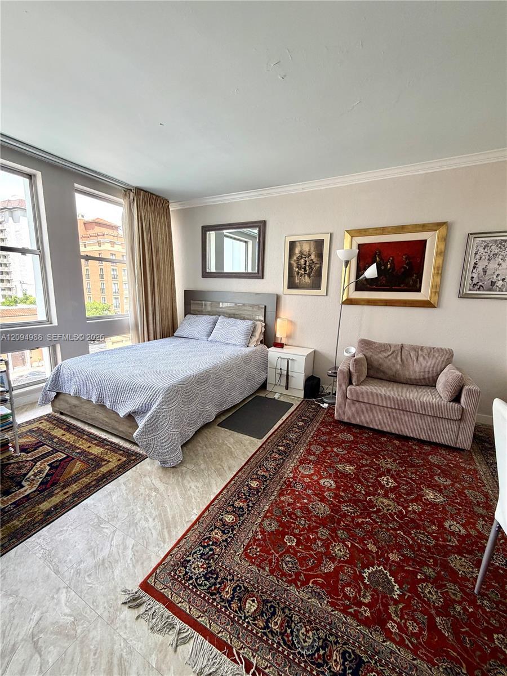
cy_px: 338
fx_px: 273
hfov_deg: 85.7
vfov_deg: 102.1
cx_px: 254
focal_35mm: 14
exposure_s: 1/121
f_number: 2.2
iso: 125
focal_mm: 2.22
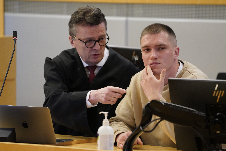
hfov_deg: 8.0
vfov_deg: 5.4
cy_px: 76
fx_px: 1607
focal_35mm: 256
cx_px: 113
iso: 6400
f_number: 5.6
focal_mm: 256
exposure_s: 1/250
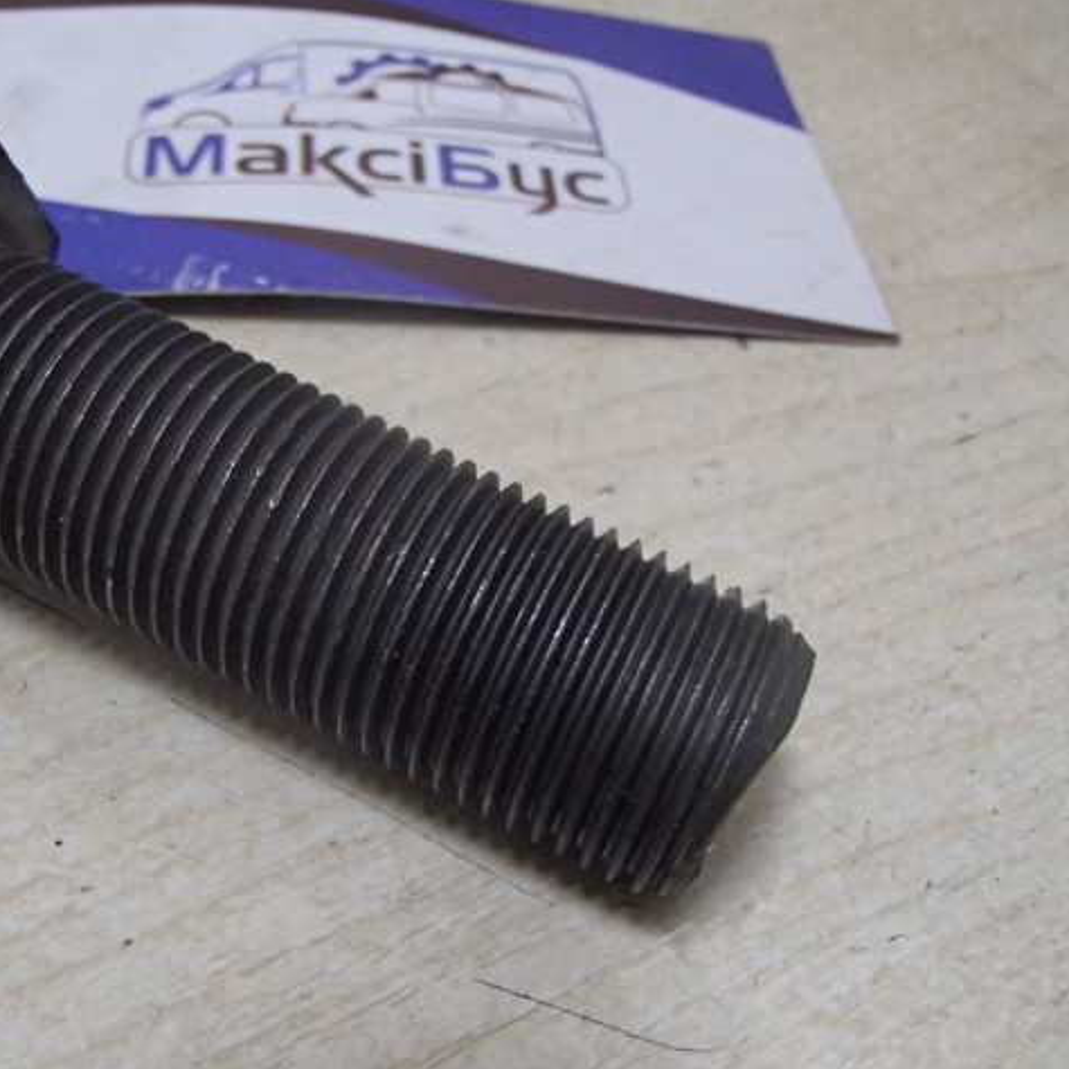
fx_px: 1537
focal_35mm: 44
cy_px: 534
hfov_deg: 37.9
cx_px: 351
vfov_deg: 38.3
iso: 800
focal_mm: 6.64
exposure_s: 1/60
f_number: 4.7
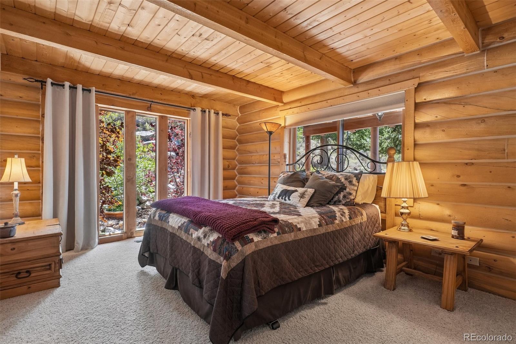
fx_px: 236
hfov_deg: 95.0
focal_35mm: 16
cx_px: 258
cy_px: 172
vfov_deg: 72.0
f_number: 8
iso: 500
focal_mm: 11
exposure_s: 1/30
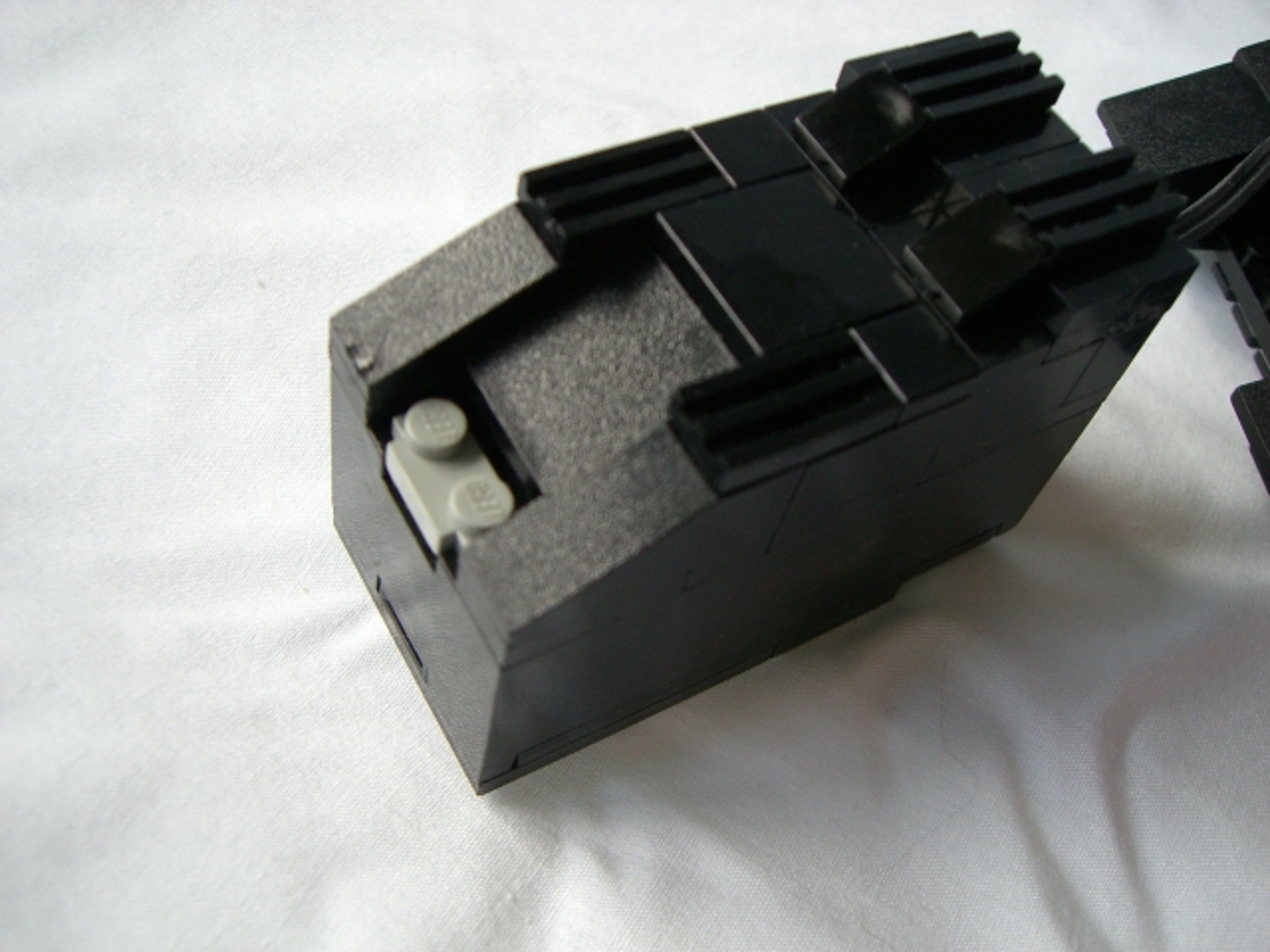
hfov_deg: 49.0
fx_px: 1394
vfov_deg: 37.7
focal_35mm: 38
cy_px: 476
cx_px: 635
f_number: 2.7
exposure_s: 1/60
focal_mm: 6.2
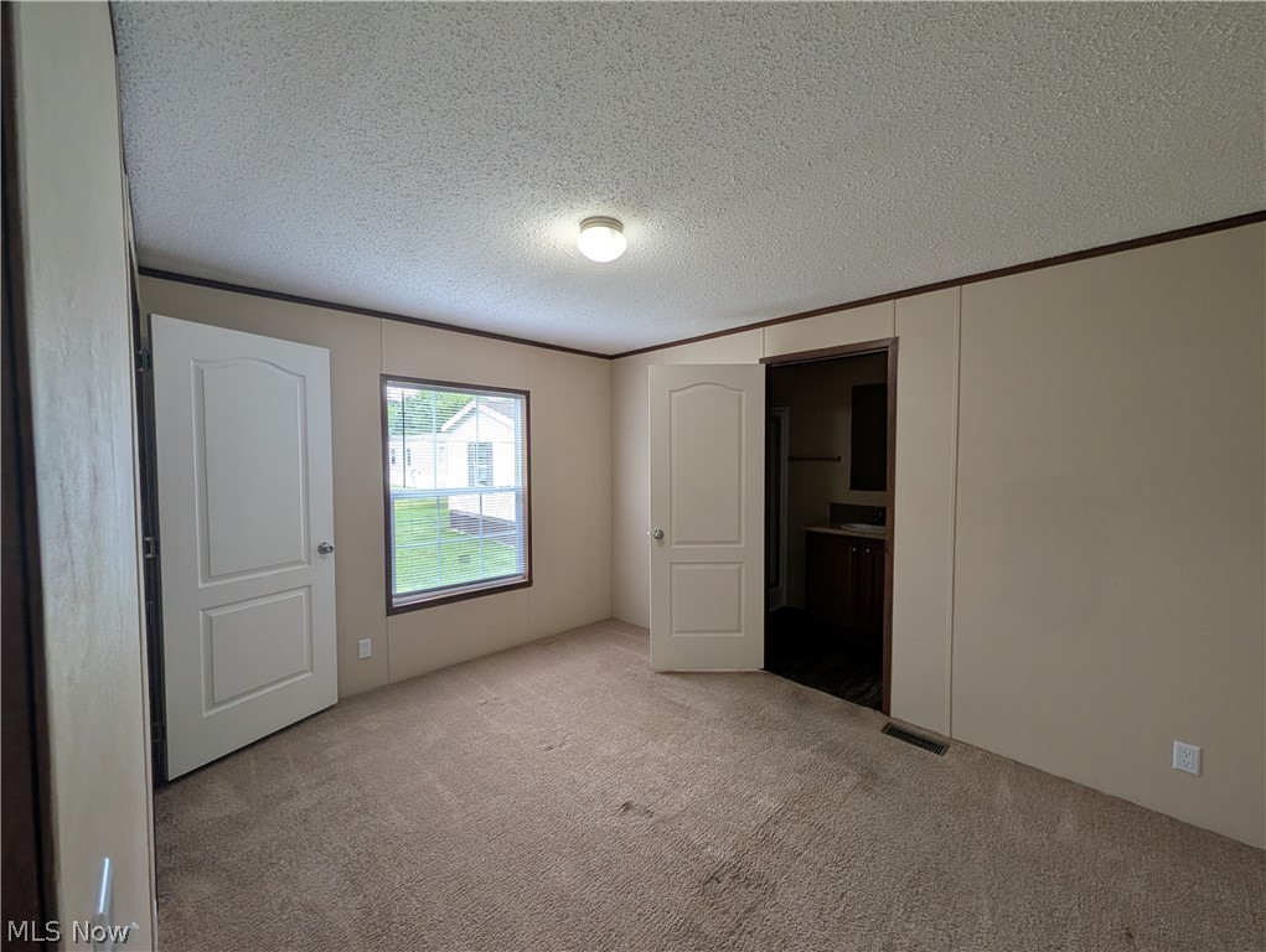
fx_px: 439
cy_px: 476
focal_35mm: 12
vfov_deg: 94.6
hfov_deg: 110.5
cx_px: 633
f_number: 1.7
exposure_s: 1/229
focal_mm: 2.02
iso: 47
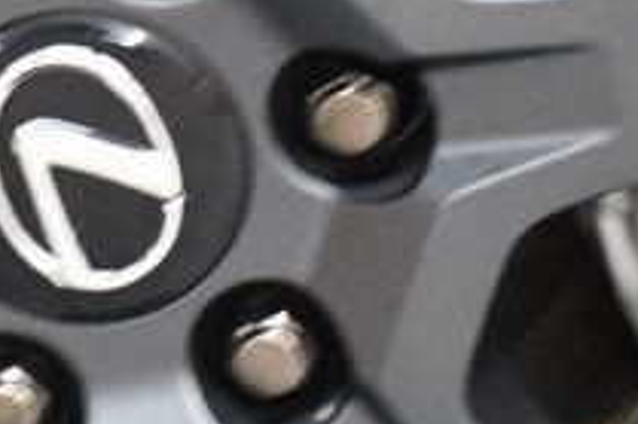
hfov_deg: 4.5
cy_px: 131
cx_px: 37
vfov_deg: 3.0
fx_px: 8057
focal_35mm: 455
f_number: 5
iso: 6400
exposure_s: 1/60
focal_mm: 62
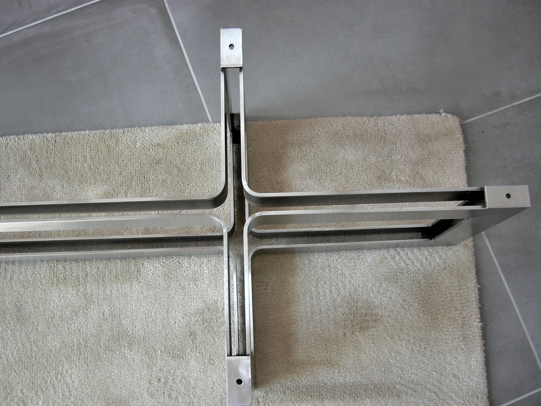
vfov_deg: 36.8
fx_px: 609
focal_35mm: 39
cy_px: 209
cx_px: 250
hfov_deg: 47.8
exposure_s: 1/24
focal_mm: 7.5
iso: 64
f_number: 2.7
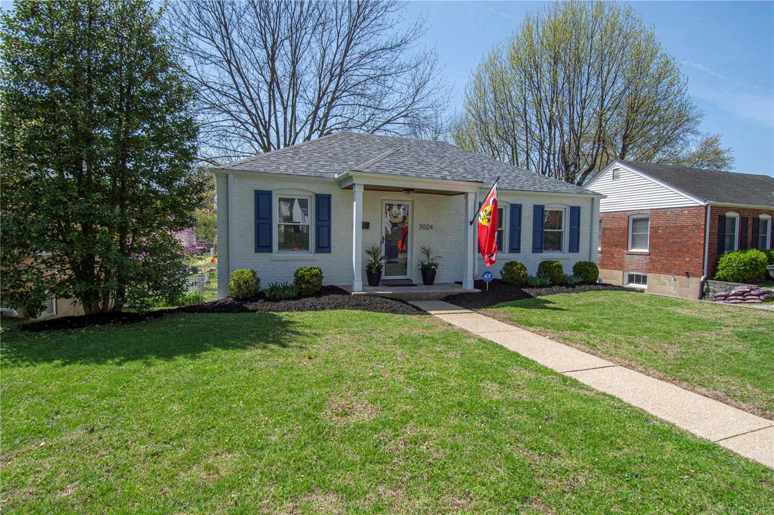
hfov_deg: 90.0
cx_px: 387
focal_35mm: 18
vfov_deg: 67.4
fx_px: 387
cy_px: 258
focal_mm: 12
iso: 220
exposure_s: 1/500
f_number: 8
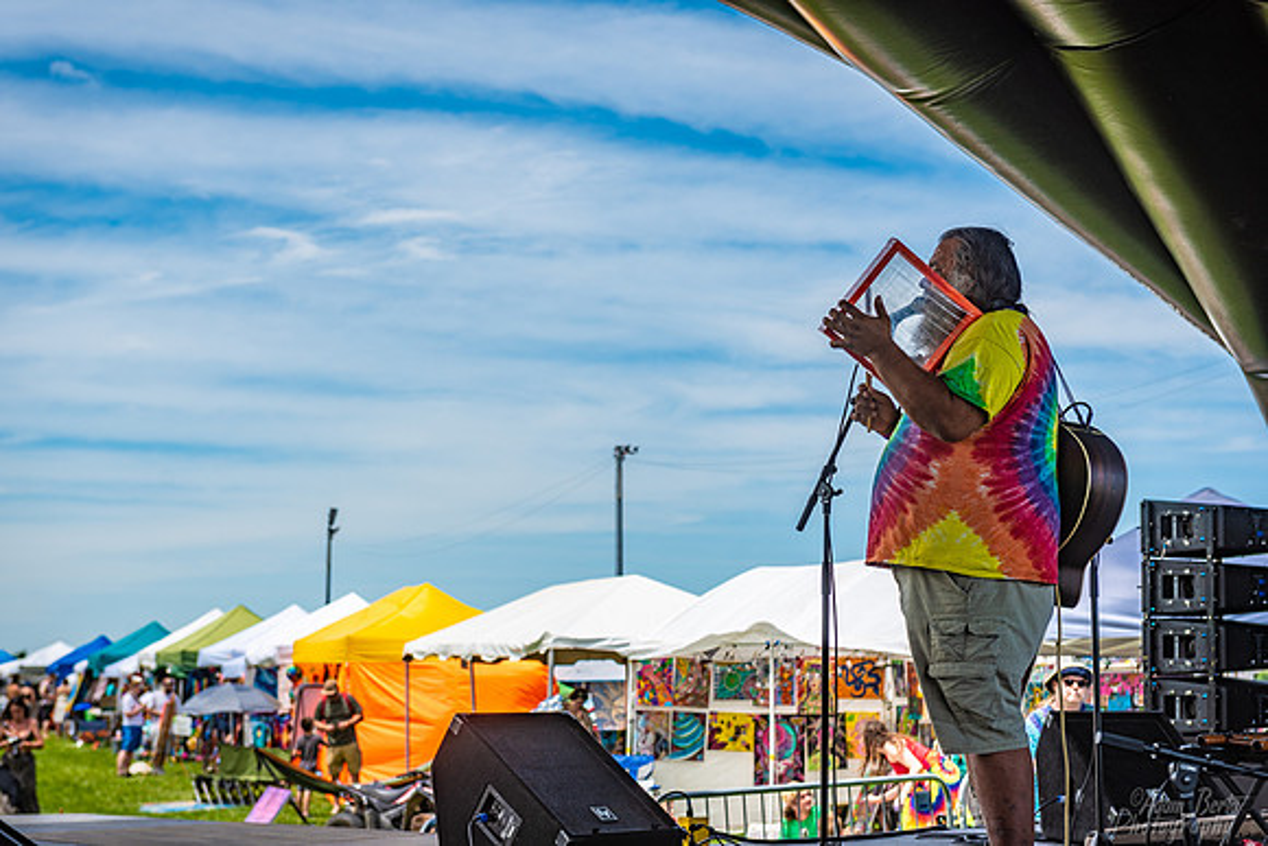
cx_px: 634
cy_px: 423
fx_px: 2466
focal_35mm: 70
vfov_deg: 19.5
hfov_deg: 28.8
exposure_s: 1/640
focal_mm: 70
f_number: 5.6
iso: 100
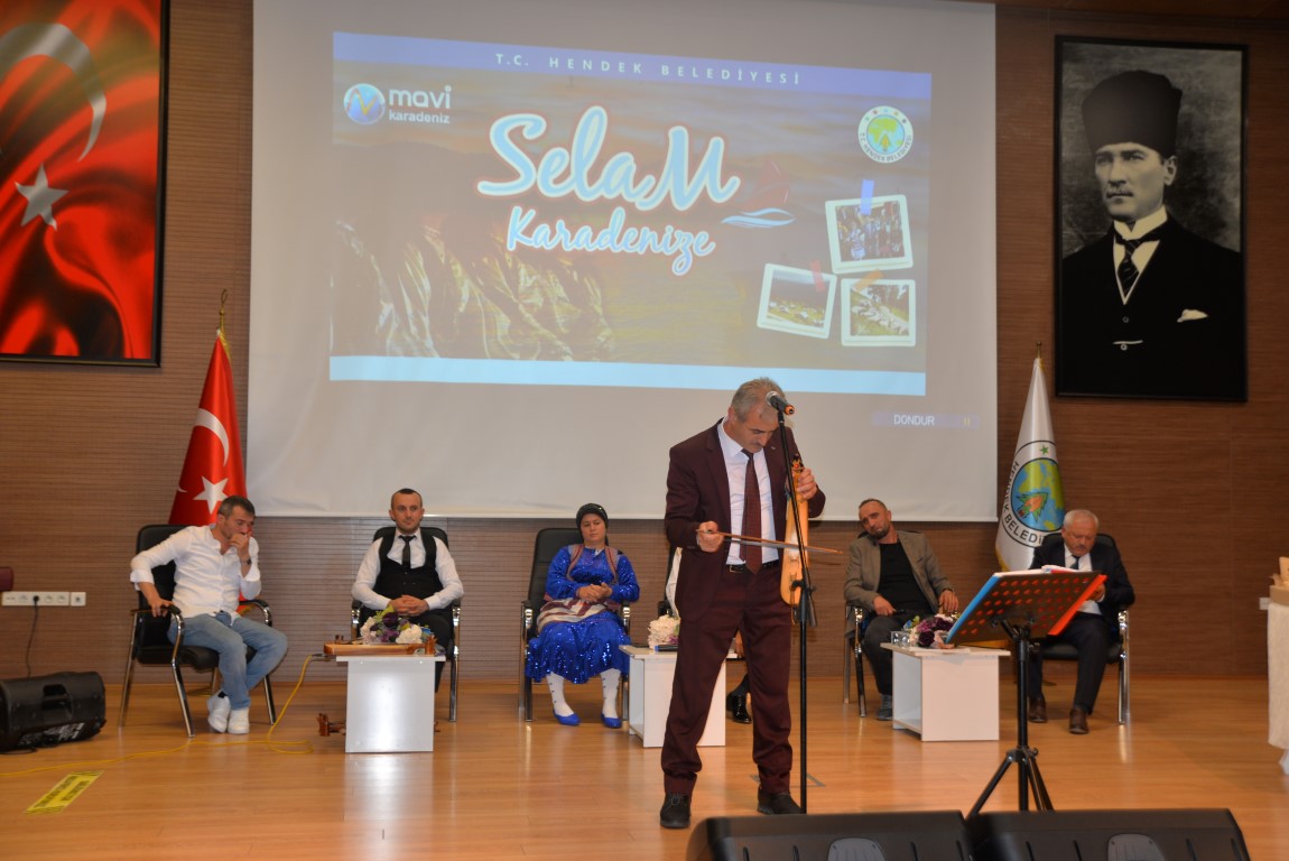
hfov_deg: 48.4
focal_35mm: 40
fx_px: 1433
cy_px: 430
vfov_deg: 33.4
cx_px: 644
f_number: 3.3
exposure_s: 1/60
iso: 400
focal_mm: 40
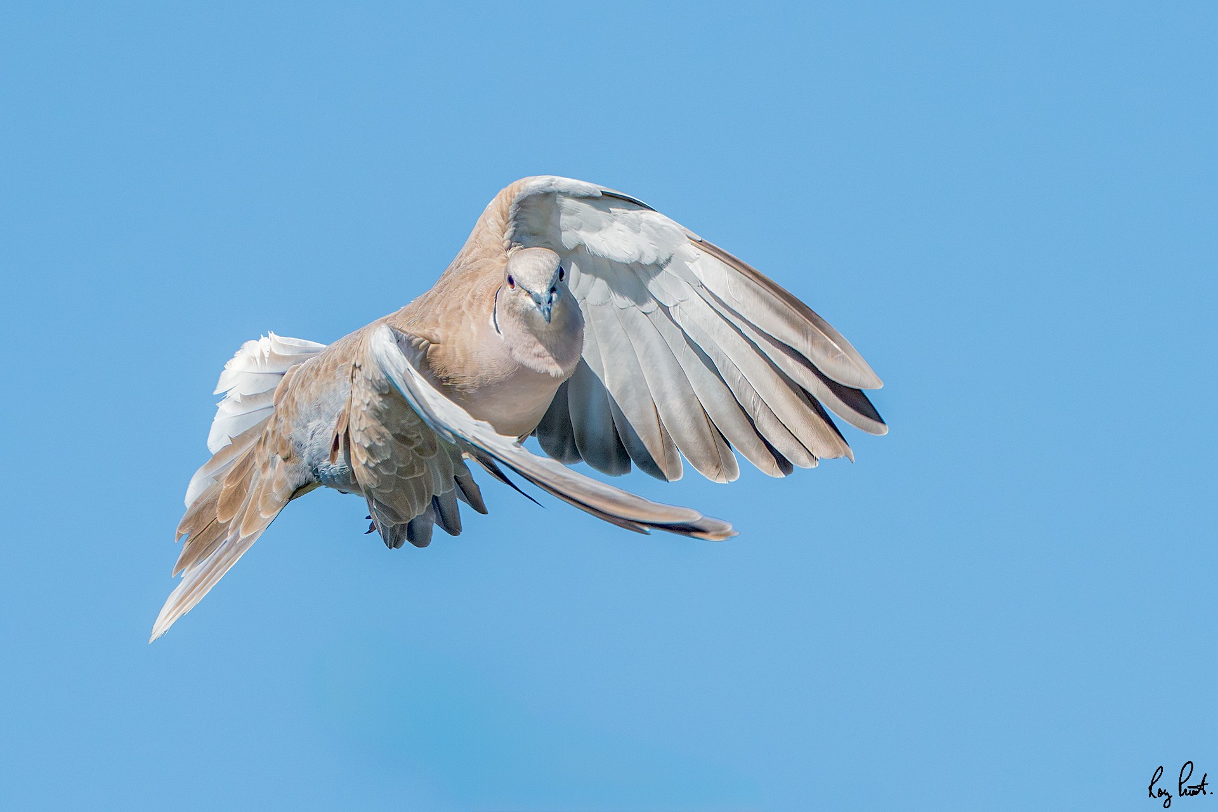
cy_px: 406
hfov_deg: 3.4
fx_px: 20298
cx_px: 609
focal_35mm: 600
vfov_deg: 2.3
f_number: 6.3
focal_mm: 600
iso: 1600
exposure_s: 1/5000
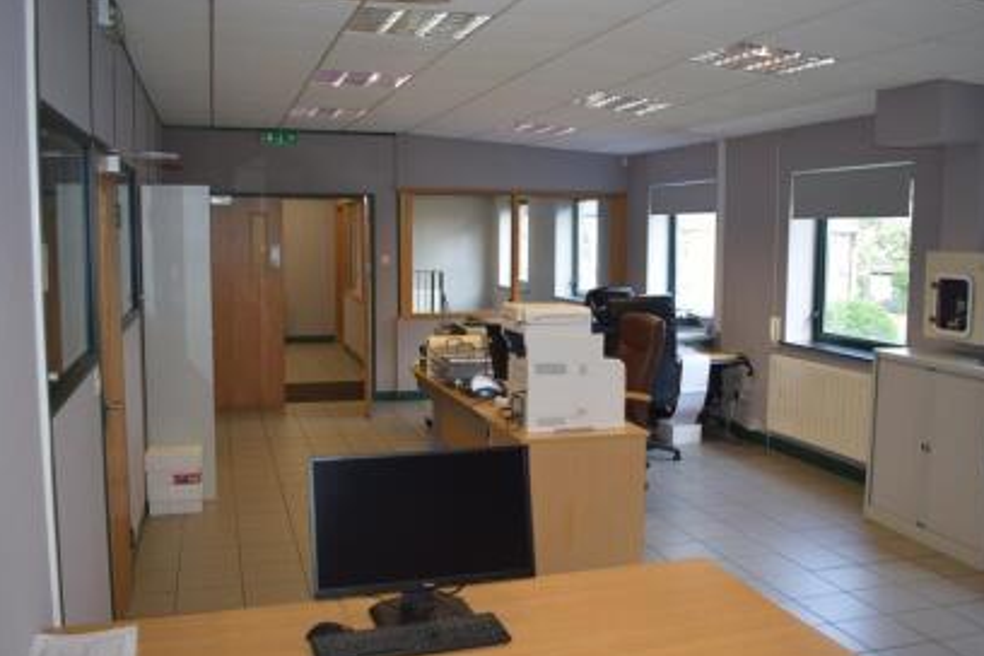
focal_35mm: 35
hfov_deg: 54.4
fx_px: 957
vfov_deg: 37.8
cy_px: 336
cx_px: 526
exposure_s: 1/100
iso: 400
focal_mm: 20
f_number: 3.8
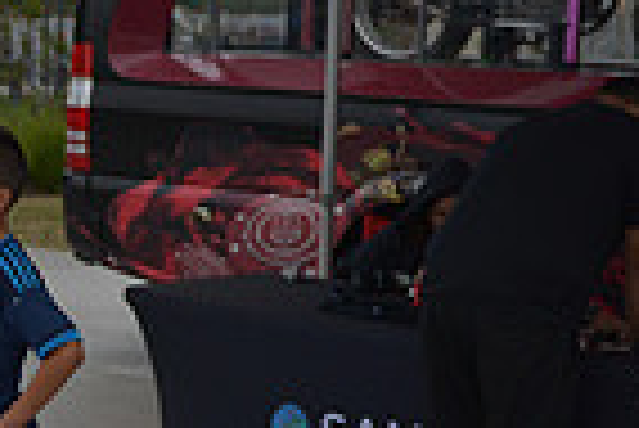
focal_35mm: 131
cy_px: 277
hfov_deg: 14.9
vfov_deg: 10.5
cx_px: -194
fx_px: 2328
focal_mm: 32
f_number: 3.2
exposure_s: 1/1600
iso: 400
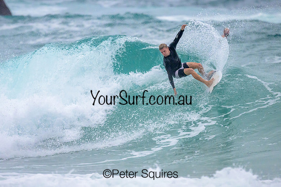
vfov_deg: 1.3
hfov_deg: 1.9
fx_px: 8588
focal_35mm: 1100
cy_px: 86
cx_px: 136
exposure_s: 1/2000
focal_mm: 800
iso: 2500
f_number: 6.3
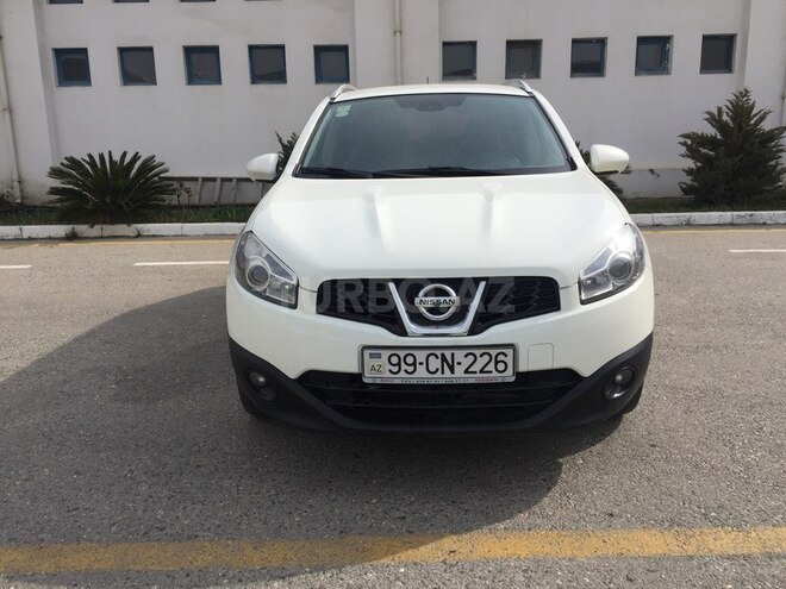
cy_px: 294
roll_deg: +0.2
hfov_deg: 61.7
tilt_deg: -12.1
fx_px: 658
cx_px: 393
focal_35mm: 29
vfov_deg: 48.2
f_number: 2.2
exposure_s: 1/3049
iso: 32
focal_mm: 4.15
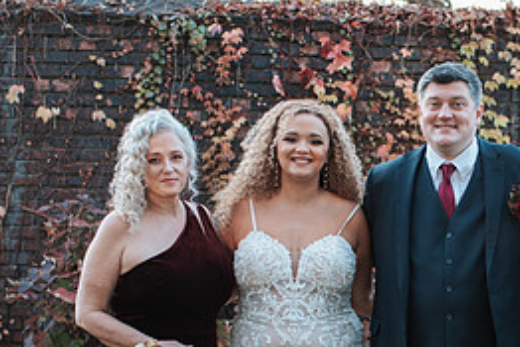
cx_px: 442
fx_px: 1257
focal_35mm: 87
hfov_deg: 22.9
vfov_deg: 15.4
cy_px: 350
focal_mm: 35
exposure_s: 1/250
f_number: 2.8
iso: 1000
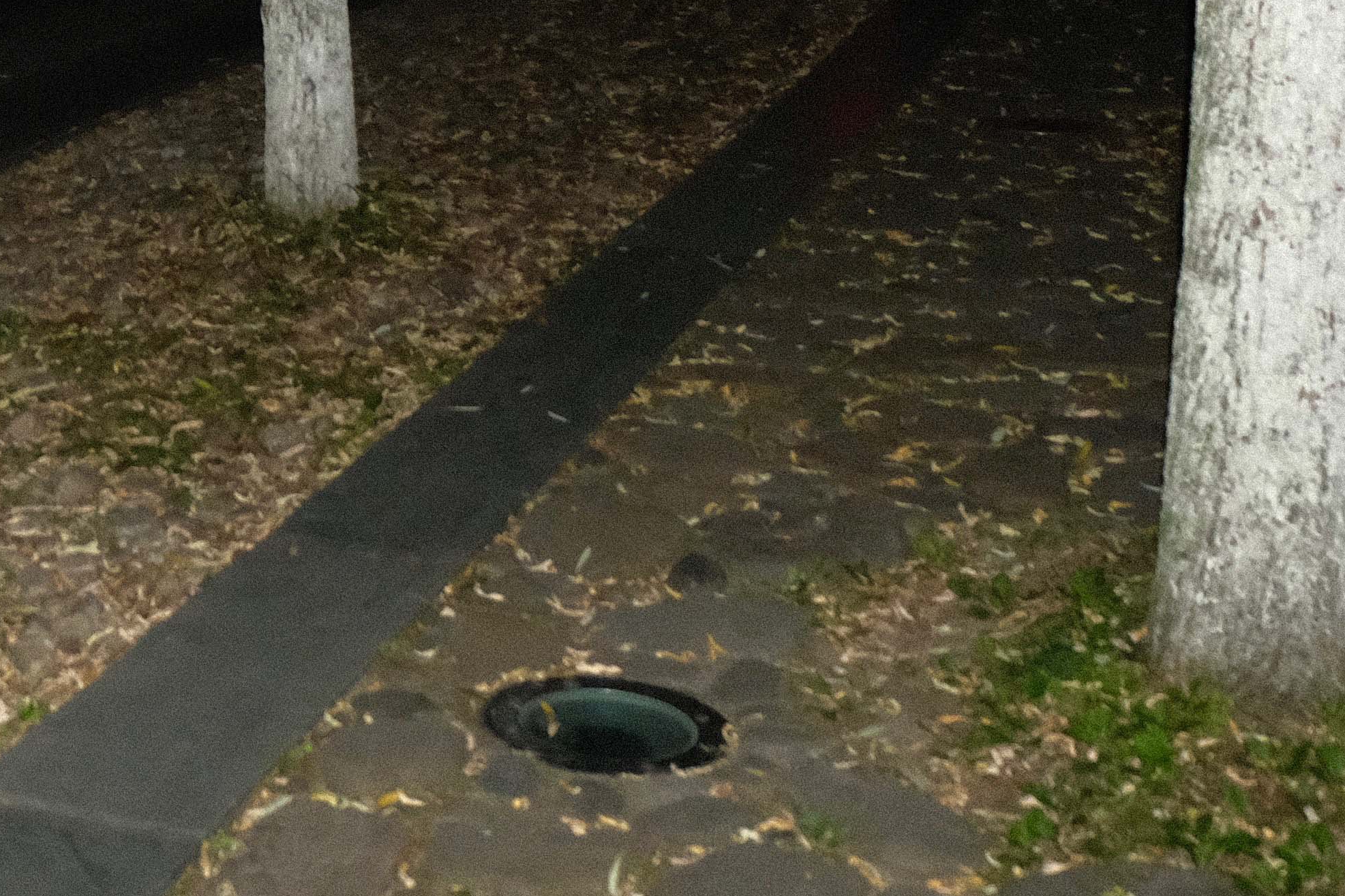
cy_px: -343
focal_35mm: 73
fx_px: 2727
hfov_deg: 25.9
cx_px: -86
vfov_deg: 17.3
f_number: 3.5
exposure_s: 1/30
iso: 3200
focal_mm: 16
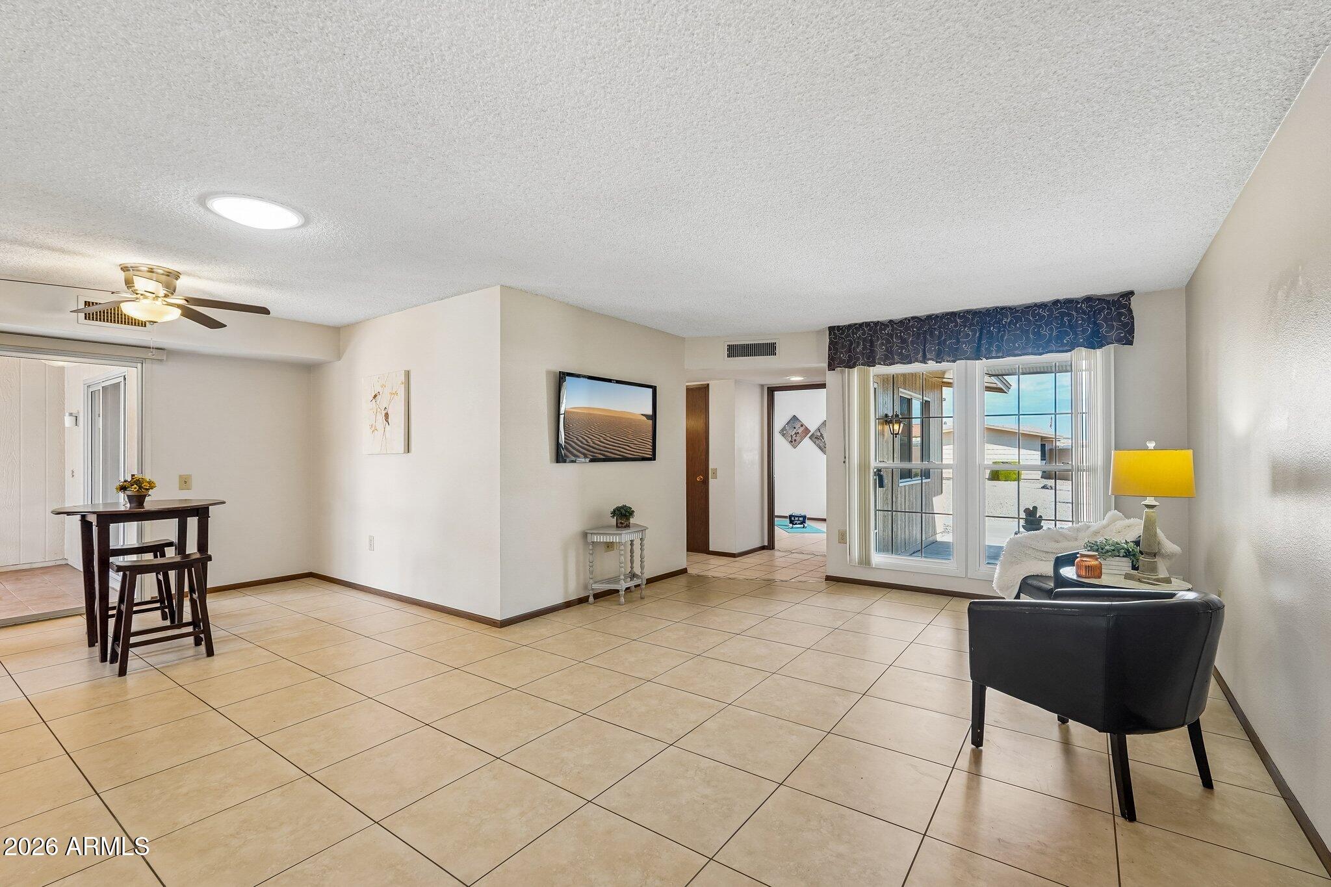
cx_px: 666
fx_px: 610
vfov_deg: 72.0
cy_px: 444
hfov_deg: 95.0
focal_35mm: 16
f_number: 8
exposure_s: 1/15
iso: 400
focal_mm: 16.5
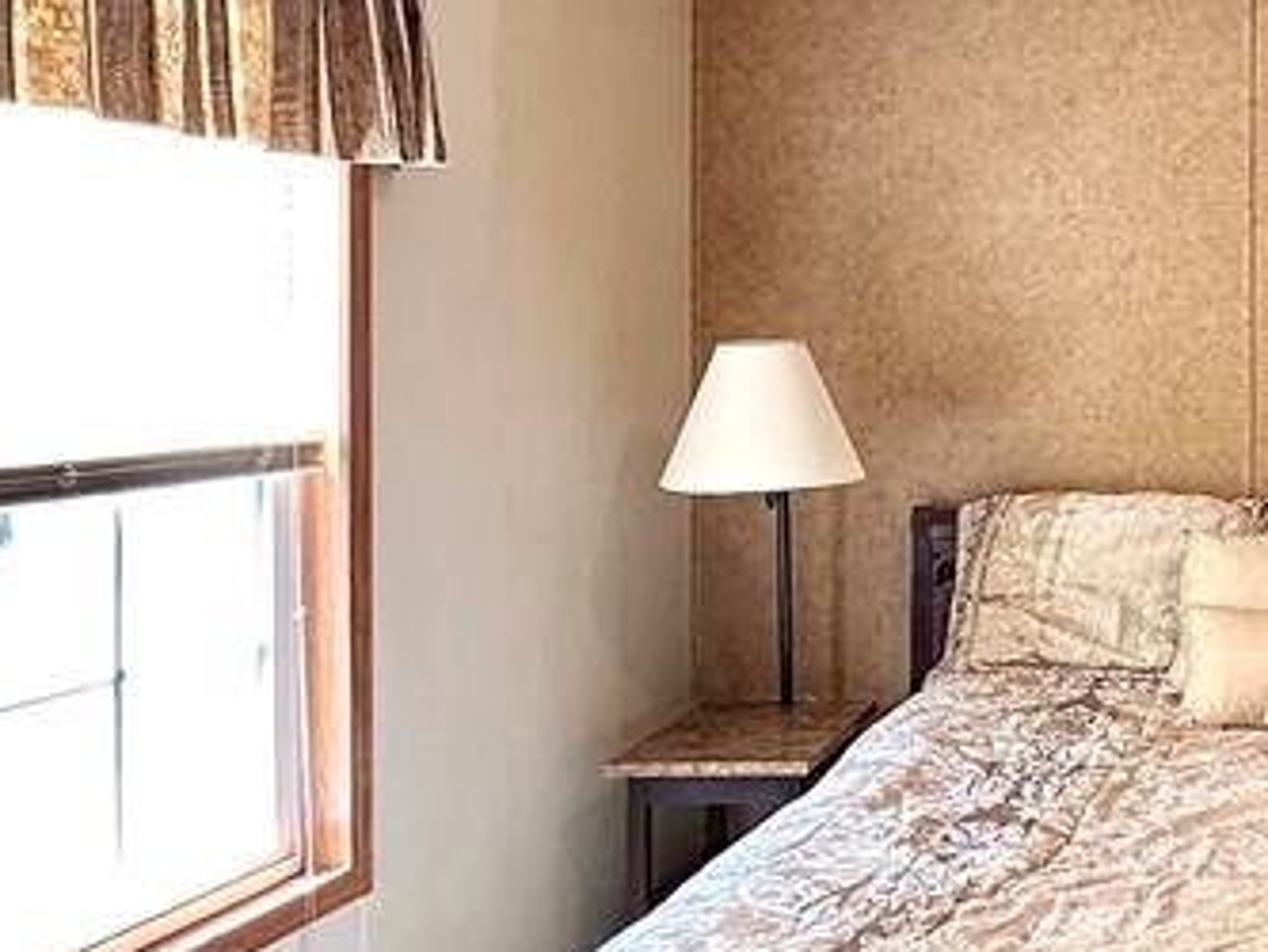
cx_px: 1359
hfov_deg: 37.5
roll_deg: +0.5
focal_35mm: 43
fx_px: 1576
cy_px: 362
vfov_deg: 33.5
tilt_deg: -0.3
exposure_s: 1/60
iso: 200
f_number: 2.2
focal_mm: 2.22
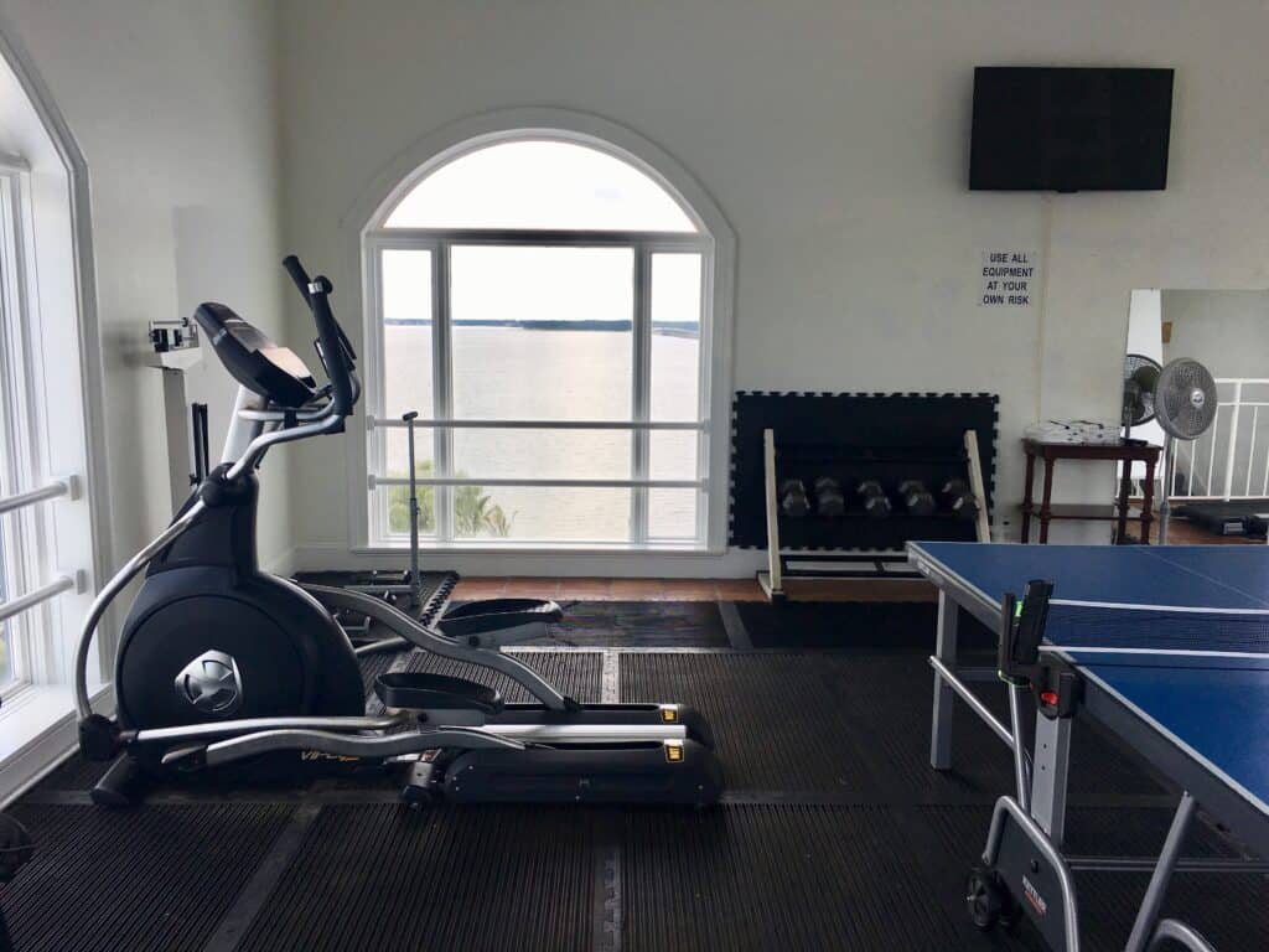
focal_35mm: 29
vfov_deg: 48.2
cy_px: 476
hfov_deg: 61.7
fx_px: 1063
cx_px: 634
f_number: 2.2
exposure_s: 1/264
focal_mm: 4.15
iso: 25
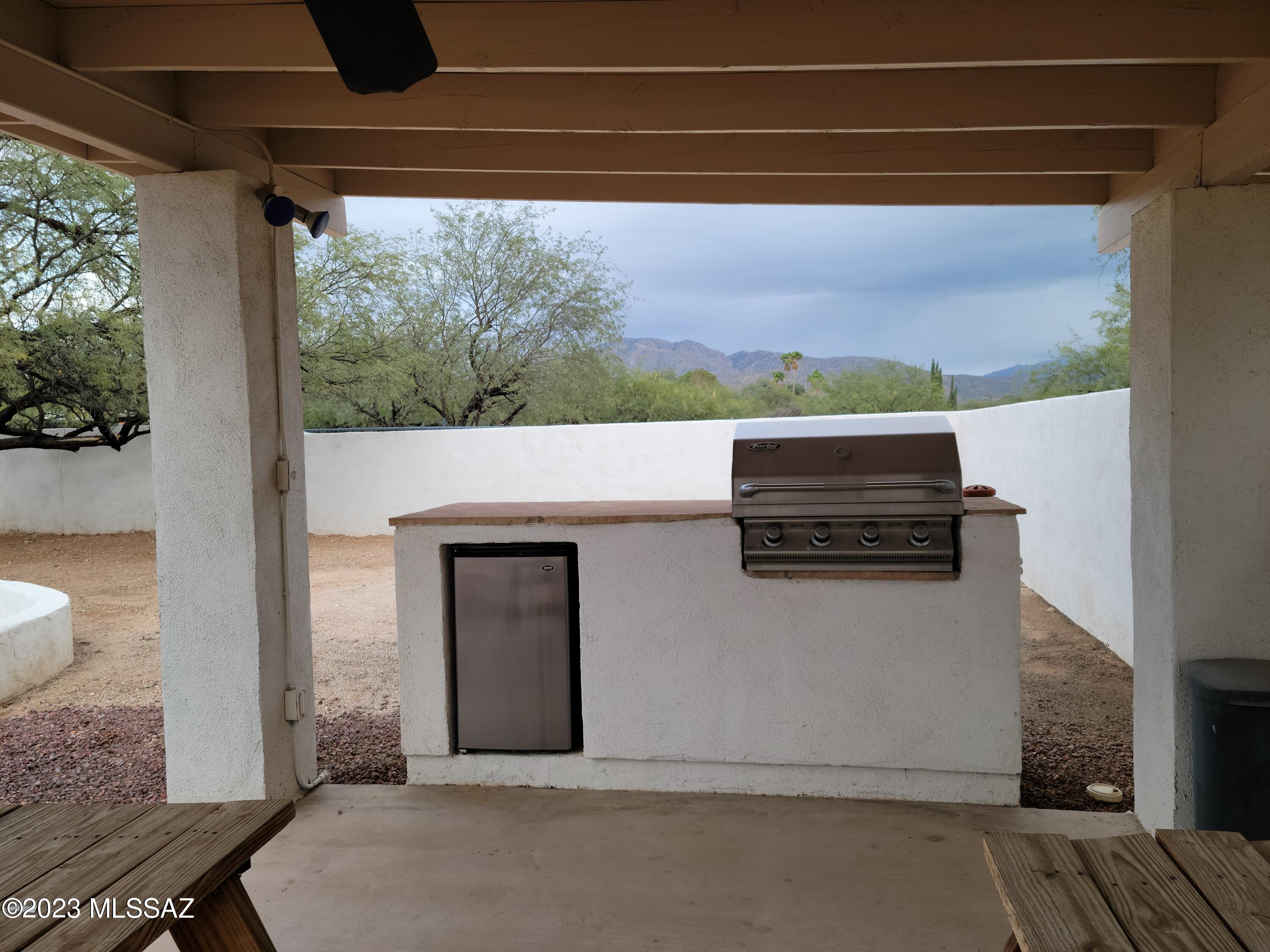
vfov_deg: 49.7
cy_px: 476
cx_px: 635
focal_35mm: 28
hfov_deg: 63.4
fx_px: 1027
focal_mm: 5.9
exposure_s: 1/180
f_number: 2
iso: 25
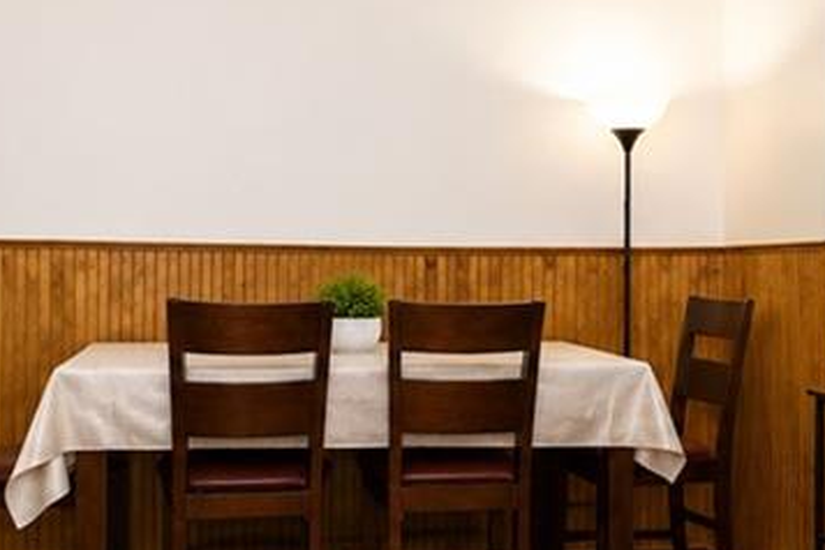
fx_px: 985
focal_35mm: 43
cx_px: 485
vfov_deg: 31.2
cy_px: 296
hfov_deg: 45.2
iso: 2000
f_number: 7.1
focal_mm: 10
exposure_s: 1/80
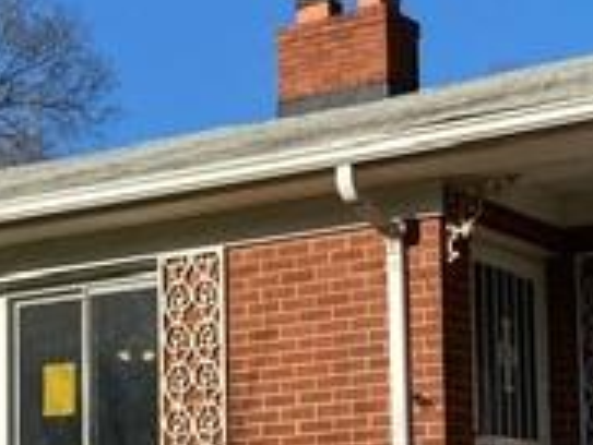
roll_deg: +1.3
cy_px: 409
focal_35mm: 92
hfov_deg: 21.1
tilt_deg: +6.8
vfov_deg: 15.9
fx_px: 1577
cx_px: 462
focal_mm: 4.25
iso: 32
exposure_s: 1/2513
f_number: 1.8
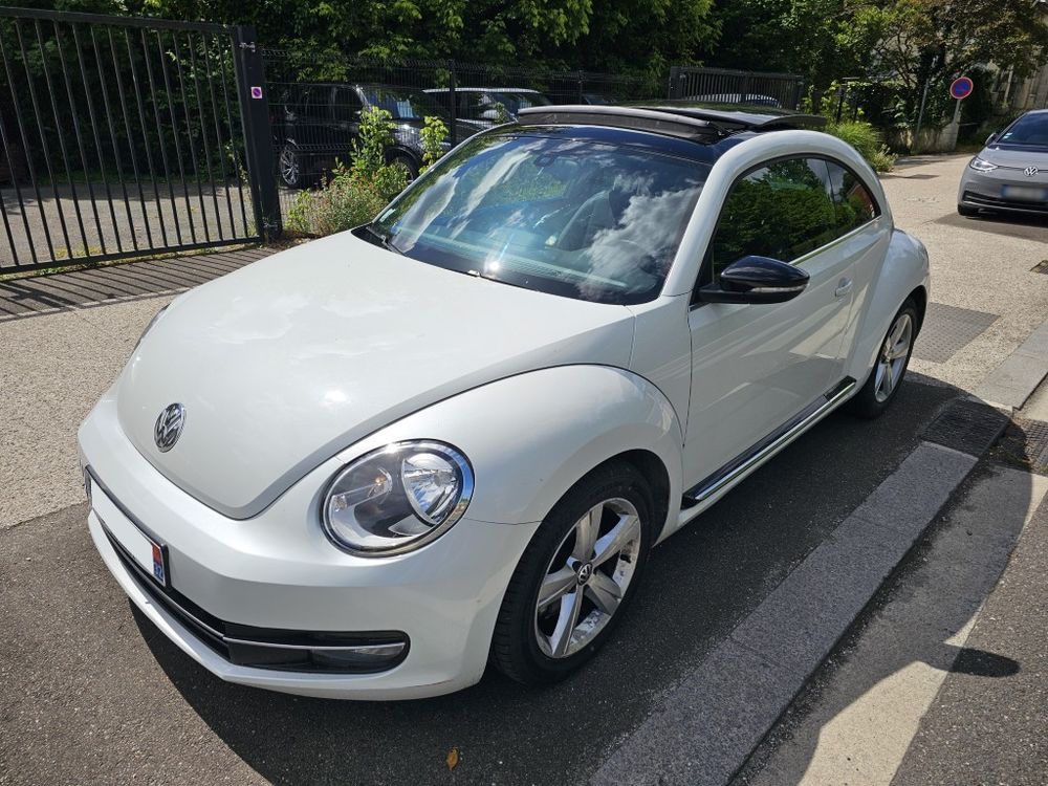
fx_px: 696
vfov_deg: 58.9
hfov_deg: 73.9
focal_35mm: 23
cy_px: 393
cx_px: 524
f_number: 1.7
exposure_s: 1/1445
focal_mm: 6.3
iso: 10
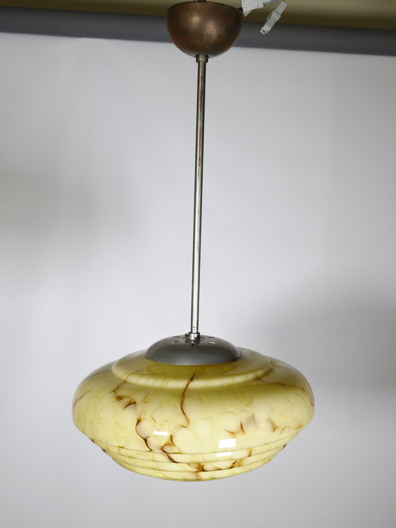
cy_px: 264
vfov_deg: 39.7
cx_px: 198
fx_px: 732
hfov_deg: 30.3
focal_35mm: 48
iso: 320
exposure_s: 1/60
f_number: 6.3
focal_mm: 24
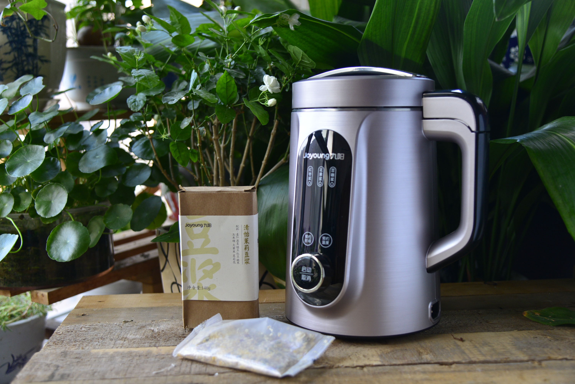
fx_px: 639
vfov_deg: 33.4
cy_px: 192
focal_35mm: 40
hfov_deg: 48.4
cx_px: 288
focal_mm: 40
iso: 1000
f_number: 4
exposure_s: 1/100
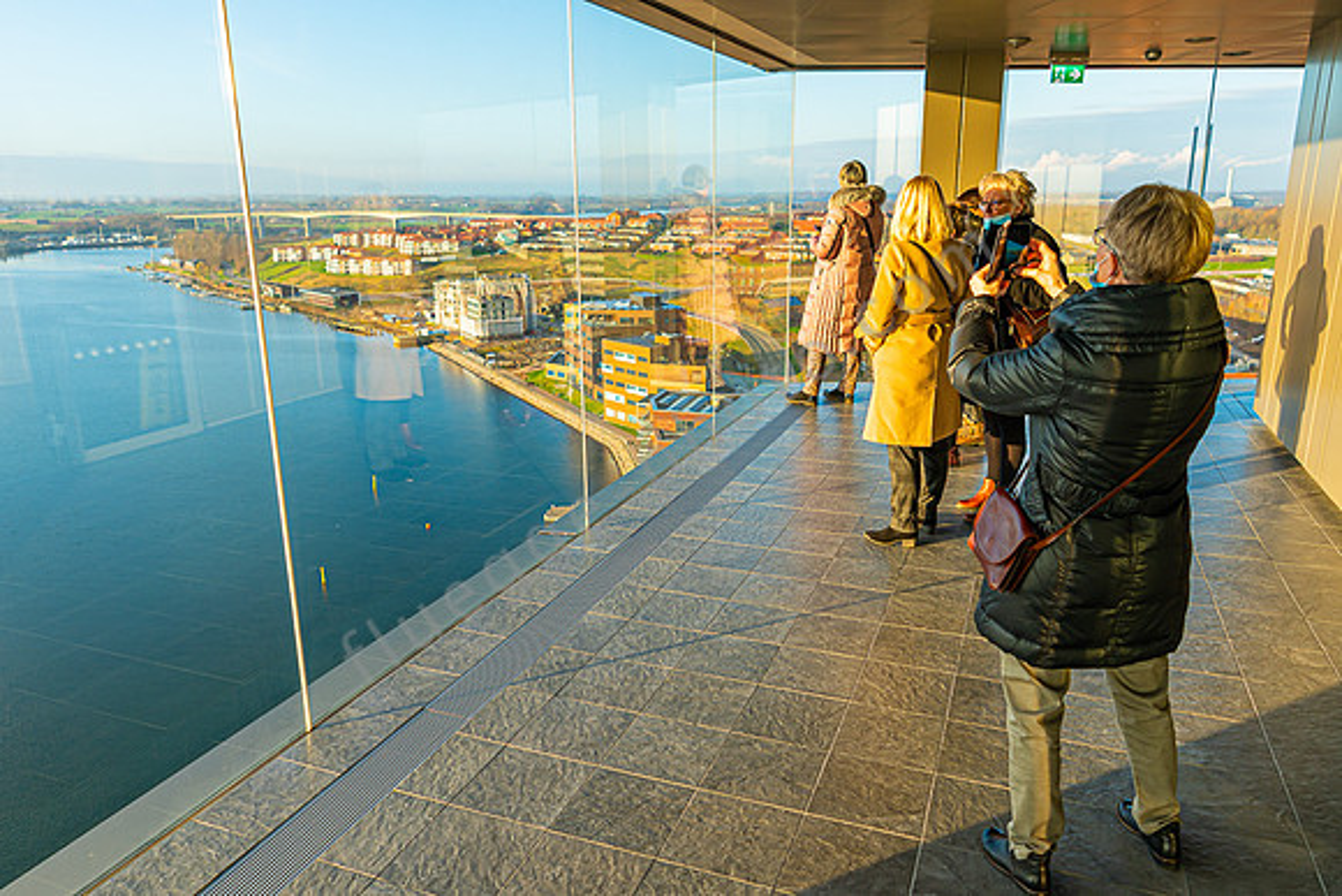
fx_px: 895
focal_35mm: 24
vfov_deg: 53.2
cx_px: 671
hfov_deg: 73.7
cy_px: 448
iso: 100
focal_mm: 16
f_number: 2.8
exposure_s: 1/400
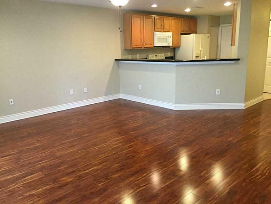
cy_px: 102
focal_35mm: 29
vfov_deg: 48.2
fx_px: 227
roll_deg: +2.2
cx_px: 136
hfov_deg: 61.7
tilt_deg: -14.1
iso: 160
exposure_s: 1/30
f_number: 2.2
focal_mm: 4.15
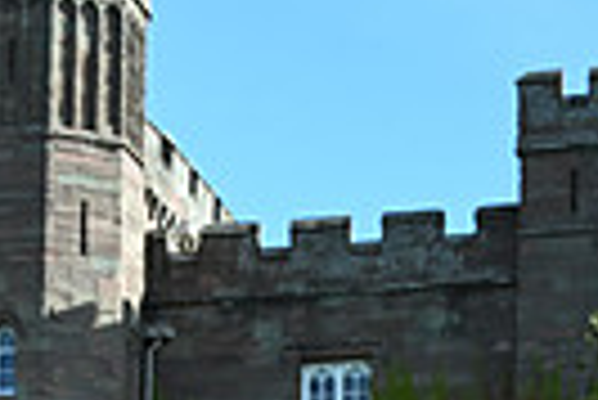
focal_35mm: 248
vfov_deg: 5.4
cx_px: -400
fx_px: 4124
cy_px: 847
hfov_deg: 8.1
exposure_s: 1/1250
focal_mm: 57
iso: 360
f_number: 4.5
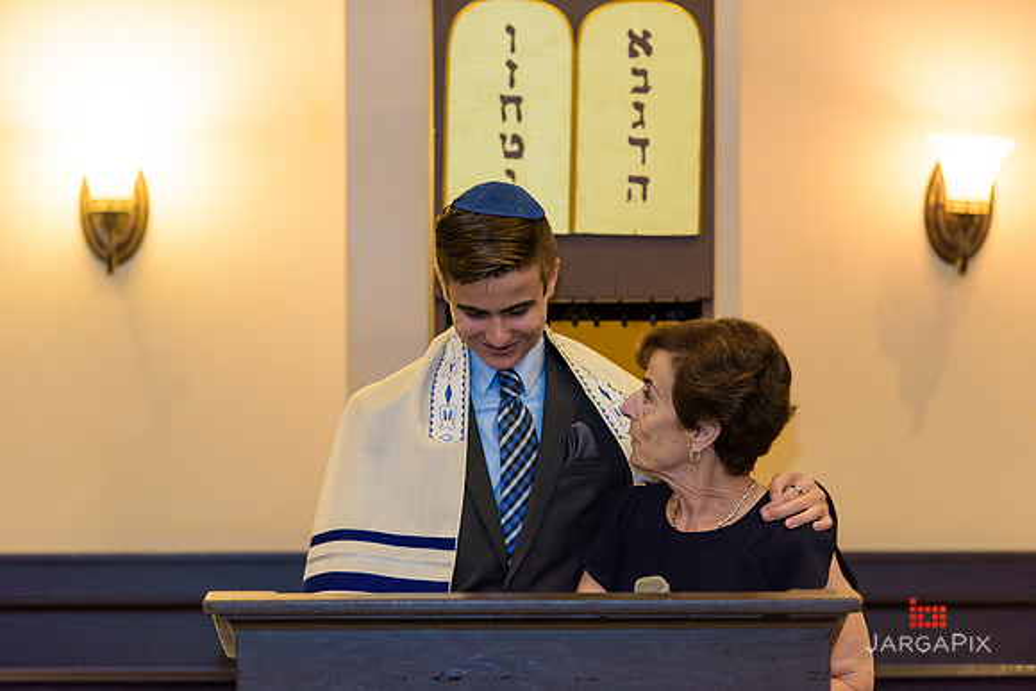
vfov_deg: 8.9
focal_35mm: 155
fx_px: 4461
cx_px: 518
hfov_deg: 13.2
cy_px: 346
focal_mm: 155
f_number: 3.2
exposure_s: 1/125
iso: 1600
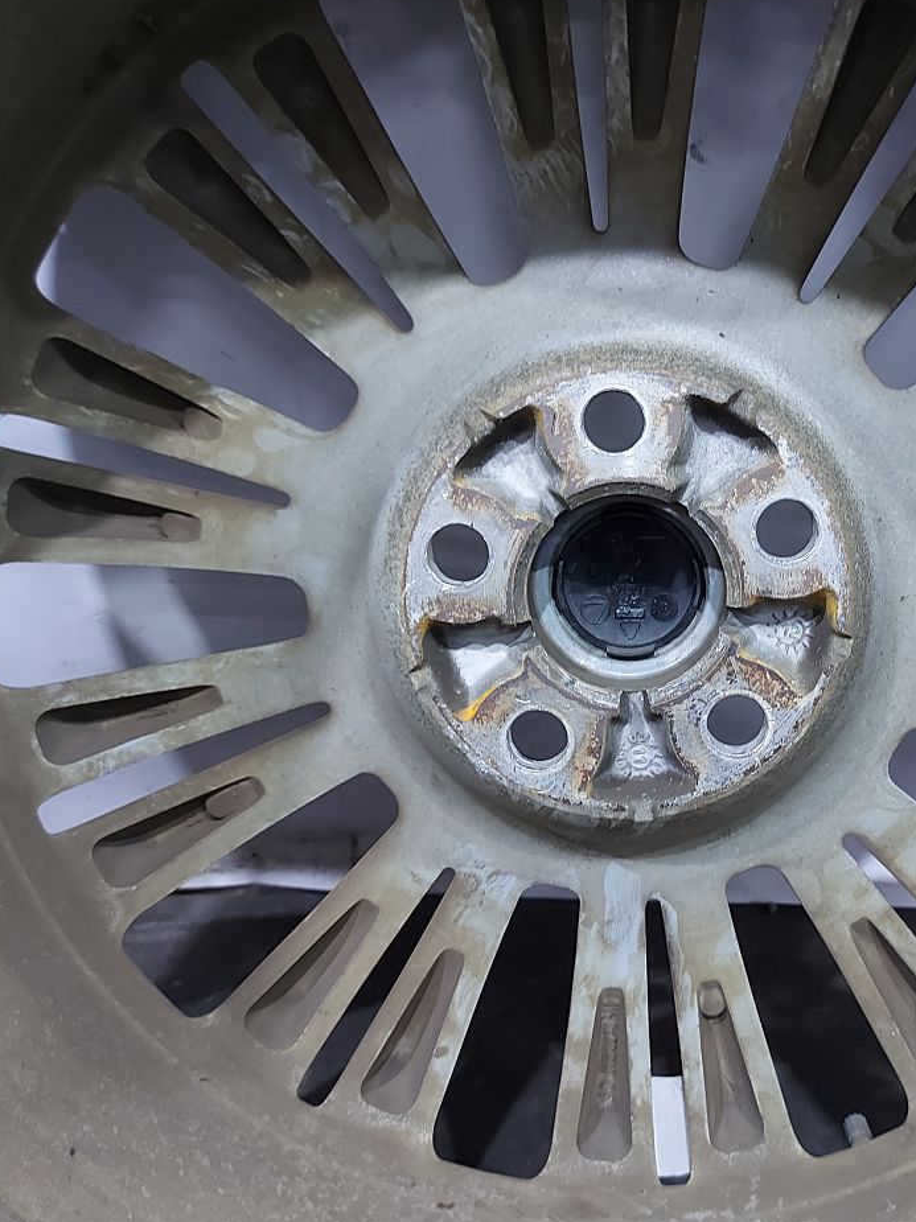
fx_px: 1271
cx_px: 672
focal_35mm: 36
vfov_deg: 51.4
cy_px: 605
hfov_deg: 38.7
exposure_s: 1/33
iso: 200
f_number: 1.8
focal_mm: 5.23
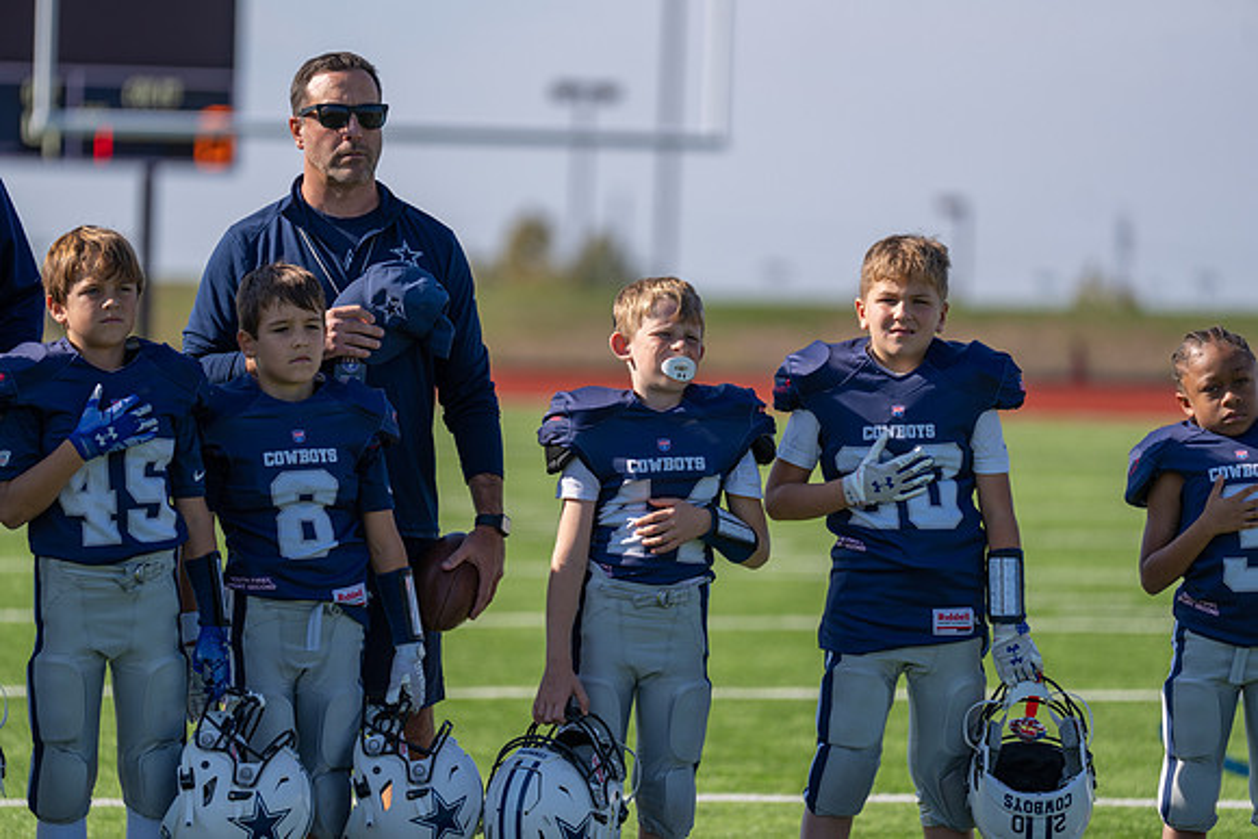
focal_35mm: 200
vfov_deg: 6.9
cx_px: 629
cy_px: 420
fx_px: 6990
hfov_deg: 10.3
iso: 100
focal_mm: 200
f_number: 2.8
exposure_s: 1/1600
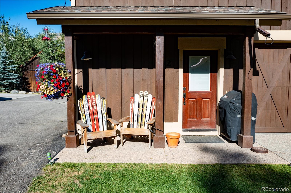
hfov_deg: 65.5
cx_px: 146
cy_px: 96
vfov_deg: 46.4
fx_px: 226
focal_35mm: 28
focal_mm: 10.26
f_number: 5.6
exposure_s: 1/15
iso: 100
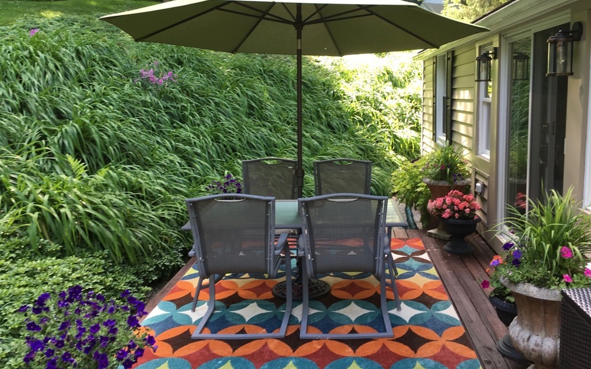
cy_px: 177
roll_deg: +0.6
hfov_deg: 61.2
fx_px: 499
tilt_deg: -10.4
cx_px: 293
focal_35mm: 31
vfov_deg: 40.6
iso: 25
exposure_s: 1/60
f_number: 2.2
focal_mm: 4.15
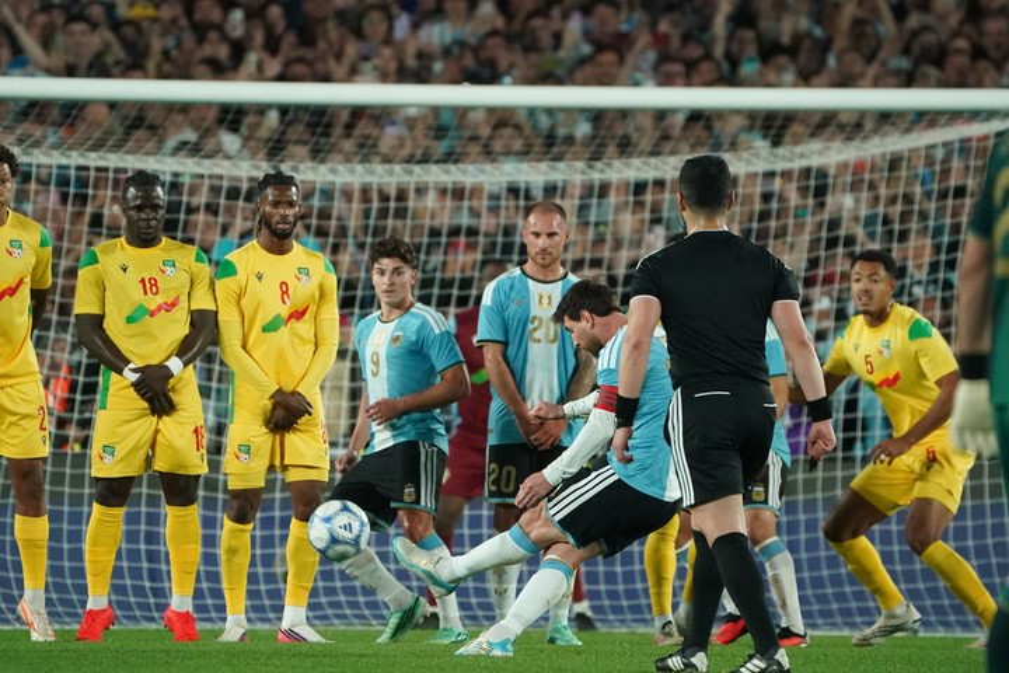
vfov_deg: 1.5
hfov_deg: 2.3
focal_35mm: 900
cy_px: 336
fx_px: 25223
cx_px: 504
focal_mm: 600
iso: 6400
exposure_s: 1/1000
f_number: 6.3
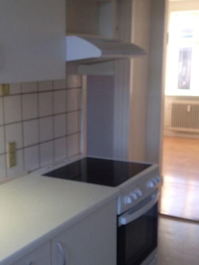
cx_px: 74
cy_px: 150
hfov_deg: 26.5
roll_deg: +0.4
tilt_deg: -11.1
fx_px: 422
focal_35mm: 55
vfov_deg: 34.9
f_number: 2.4
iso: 50
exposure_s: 1/33
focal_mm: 4.12
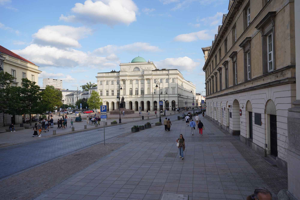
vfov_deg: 53.1
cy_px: 100
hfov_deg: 73.7
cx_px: 150
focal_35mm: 24
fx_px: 200
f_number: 10
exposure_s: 1/100
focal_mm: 24
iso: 100
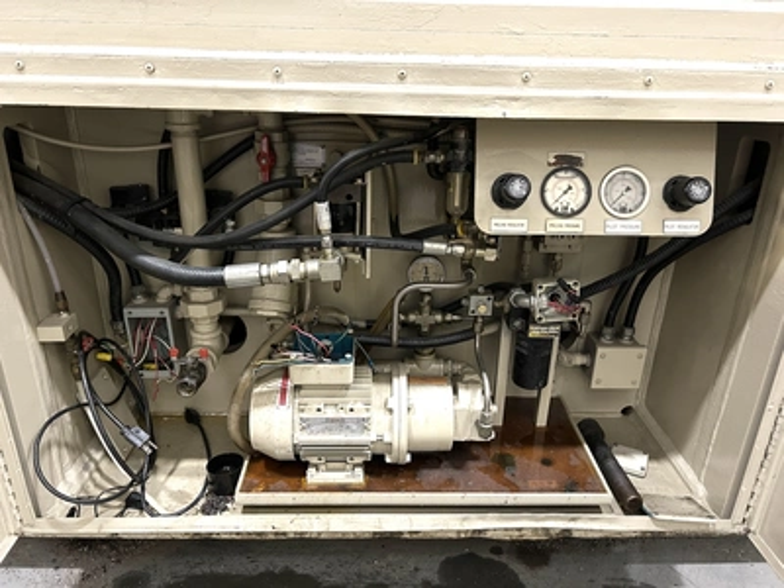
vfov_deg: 53.1
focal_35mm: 26
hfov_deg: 67.3
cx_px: 392
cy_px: 294
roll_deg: -0.6
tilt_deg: -22.9
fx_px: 589
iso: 640
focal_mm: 5.7
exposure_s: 1/30
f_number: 1.5
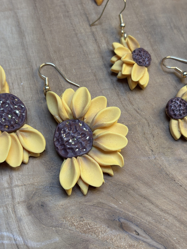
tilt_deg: -68.5
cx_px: 94
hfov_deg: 28.0
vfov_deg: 36.8
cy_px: 124
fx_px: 375
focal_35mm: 52
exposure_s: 1/60
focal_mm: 5.96
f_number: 1.6
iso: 50
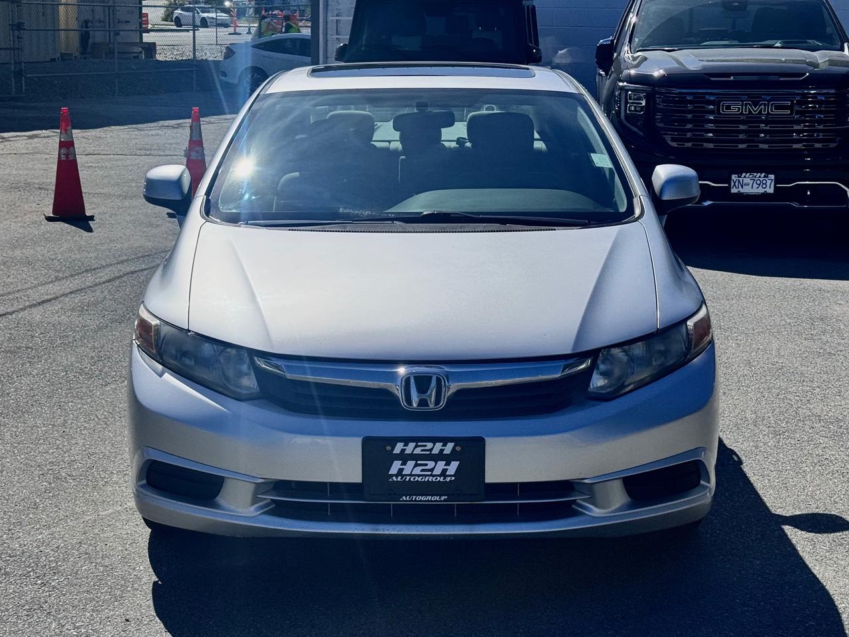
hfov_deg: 39.7
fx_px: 1177
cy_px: 318
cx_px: 424
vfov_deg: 30.3
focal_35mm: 48
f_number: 1.78
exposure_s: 1/7937
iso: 64
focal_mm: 6.76
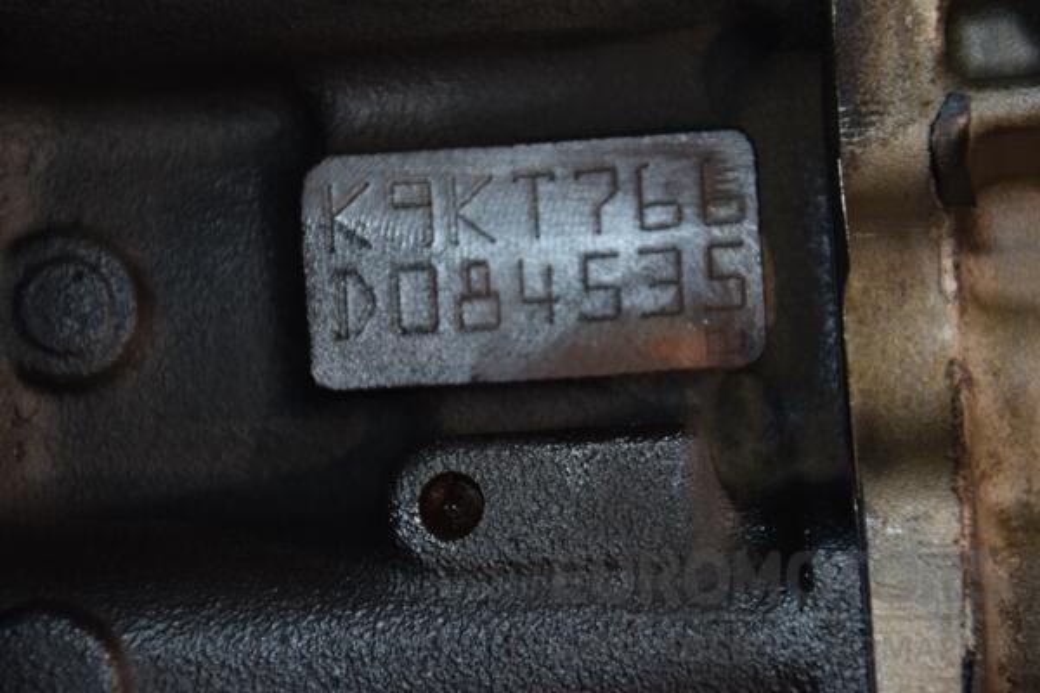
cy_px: 346
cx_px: 520
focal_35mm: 158
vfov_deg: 8.7
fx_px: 4550
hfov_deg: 13.0
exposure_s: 1/60
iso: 800
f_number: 5.6
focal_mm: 105
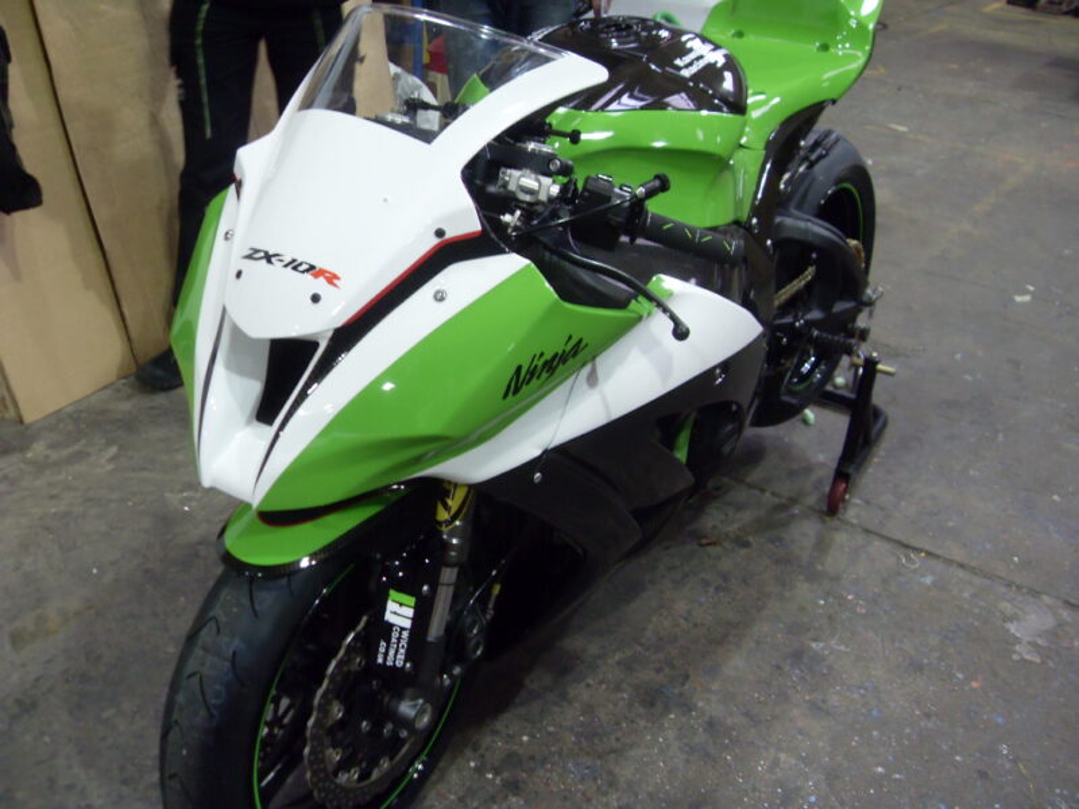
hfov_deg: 52.6
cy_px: 404
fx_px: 1091
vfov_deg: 40.7
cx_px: 540
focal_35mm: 35
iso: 200
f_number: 2.8
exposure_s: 1/30
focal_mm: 6.3
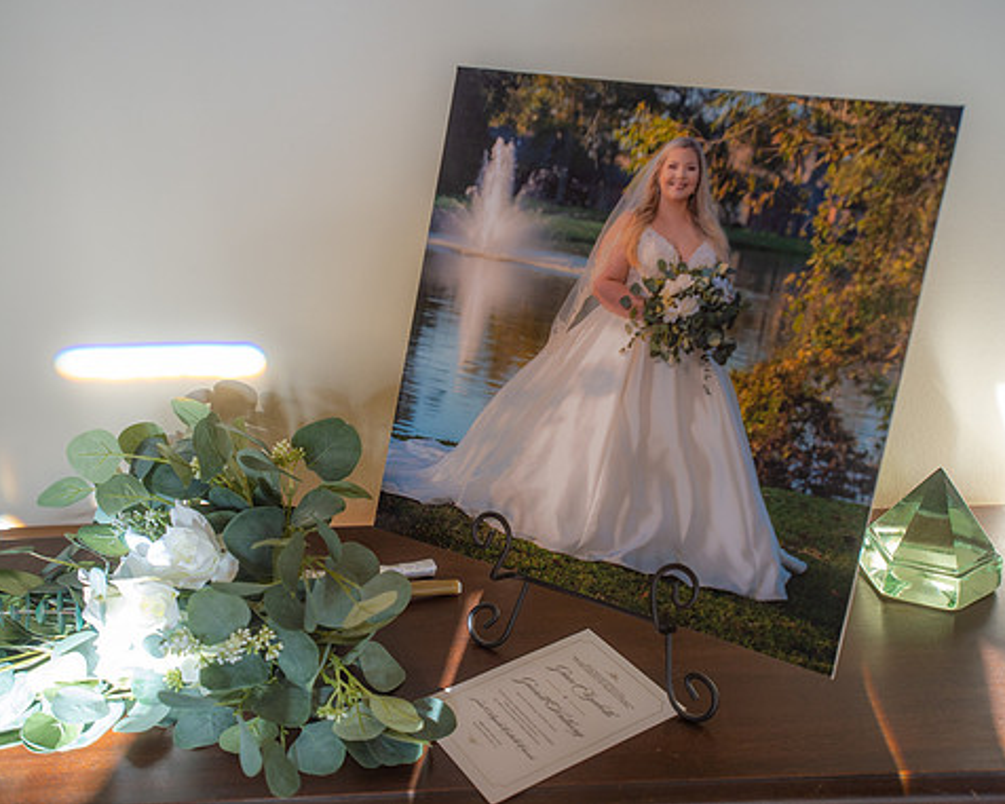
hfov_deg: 45.8
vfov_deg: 37.3
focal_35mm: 40
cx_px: 471
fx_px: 1190
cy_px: 399
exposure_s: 1/125
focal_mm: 35
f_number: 2.8
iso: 500
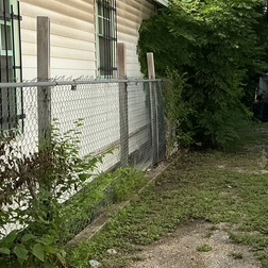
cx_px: 274
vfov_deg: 26.5
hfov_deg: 25.1
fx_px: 569
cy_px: 148
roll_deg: -1.8
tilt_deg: -7.2
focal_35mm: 65
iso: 25
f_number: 1.8
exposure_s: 1/1730
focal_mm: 3
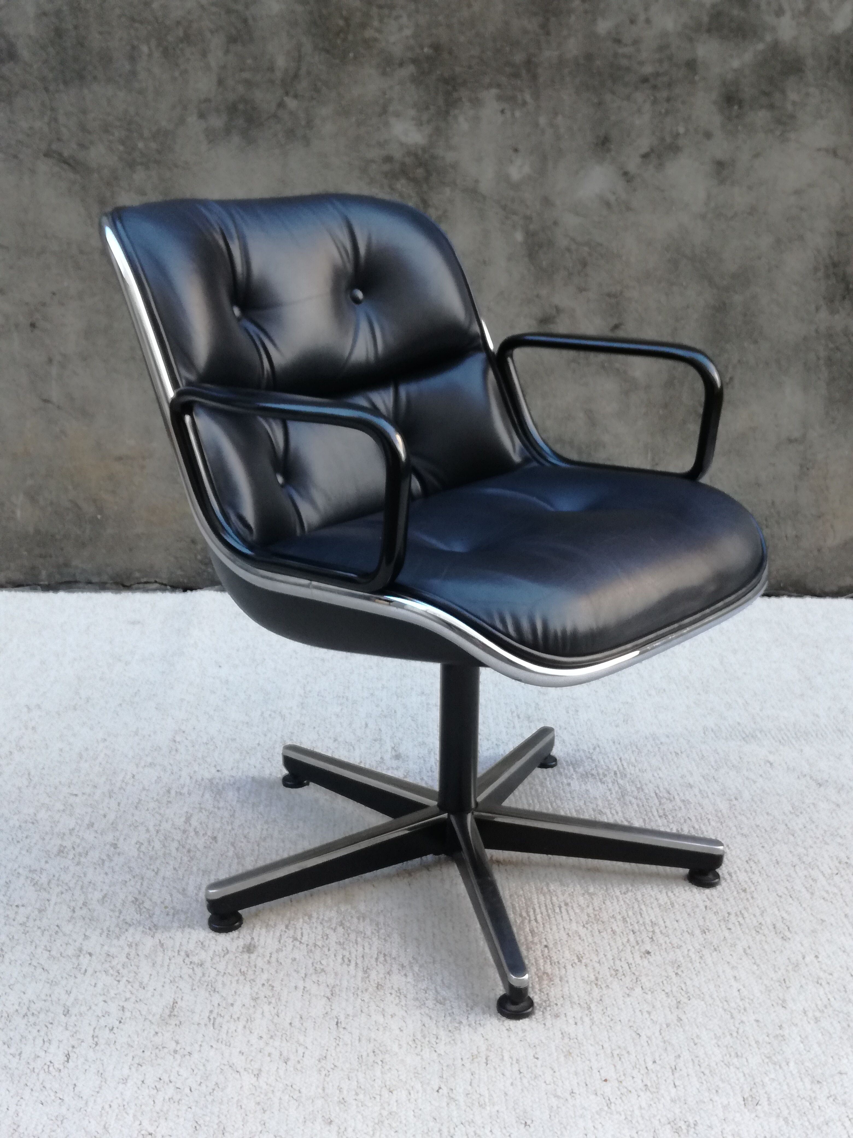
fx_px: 887
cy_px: 569
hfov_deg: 51.4
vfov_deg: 65.3
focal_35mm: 27
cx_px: 426
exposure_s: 1/120
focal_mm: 3.79
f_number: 2
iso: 80
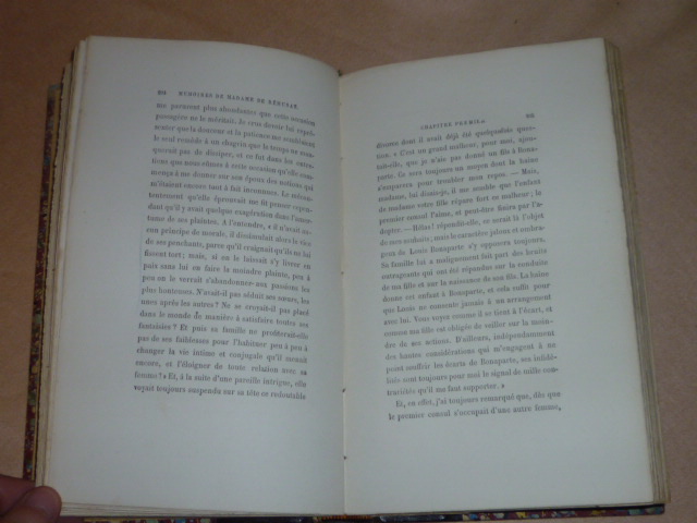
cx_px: 348
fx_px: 1007
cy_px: 262
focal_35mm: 50
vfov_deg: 29.1
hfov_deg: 38.2
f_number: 3.3
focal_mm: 5.2
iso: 100
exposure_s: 1/30
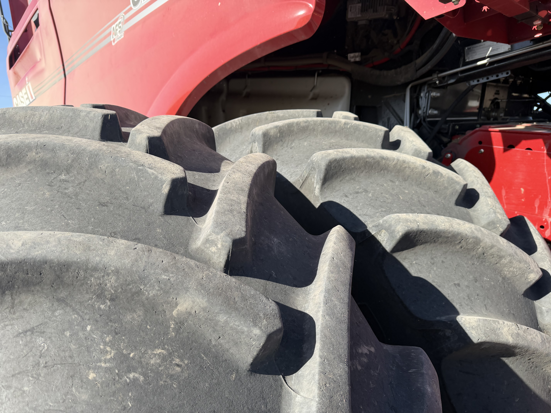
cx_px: 276
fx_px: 382
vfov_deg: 56.8
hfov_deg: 71.6
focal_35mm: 24
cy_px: 206
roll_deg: +10.0
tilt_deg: -3.6
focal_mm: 6.76
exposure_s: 1/2232
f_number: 1.78
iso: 100
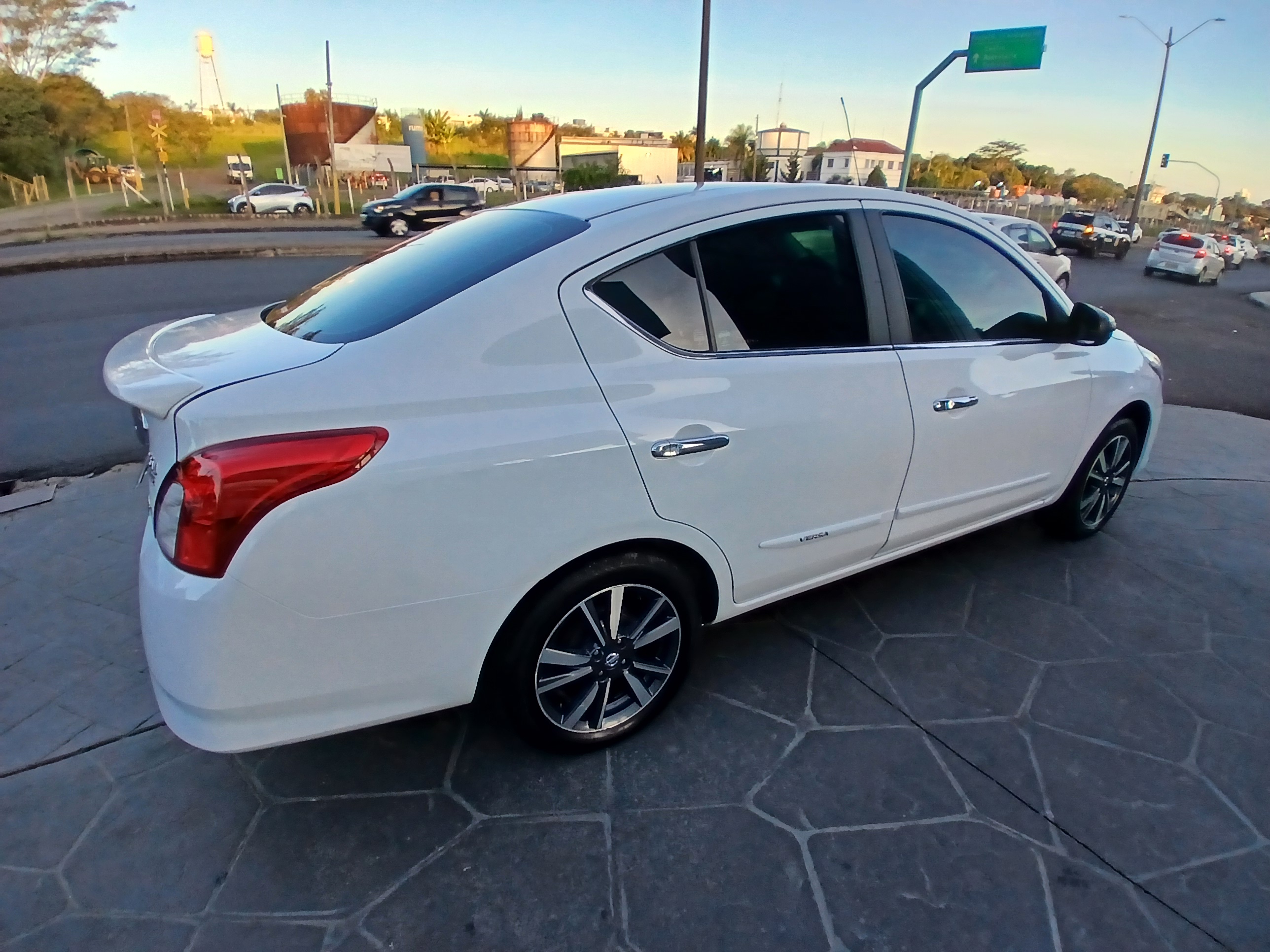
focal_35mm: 17
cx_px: 635
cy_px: 476
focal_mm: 1.4
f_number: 2.2
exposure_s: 1/120
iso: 64
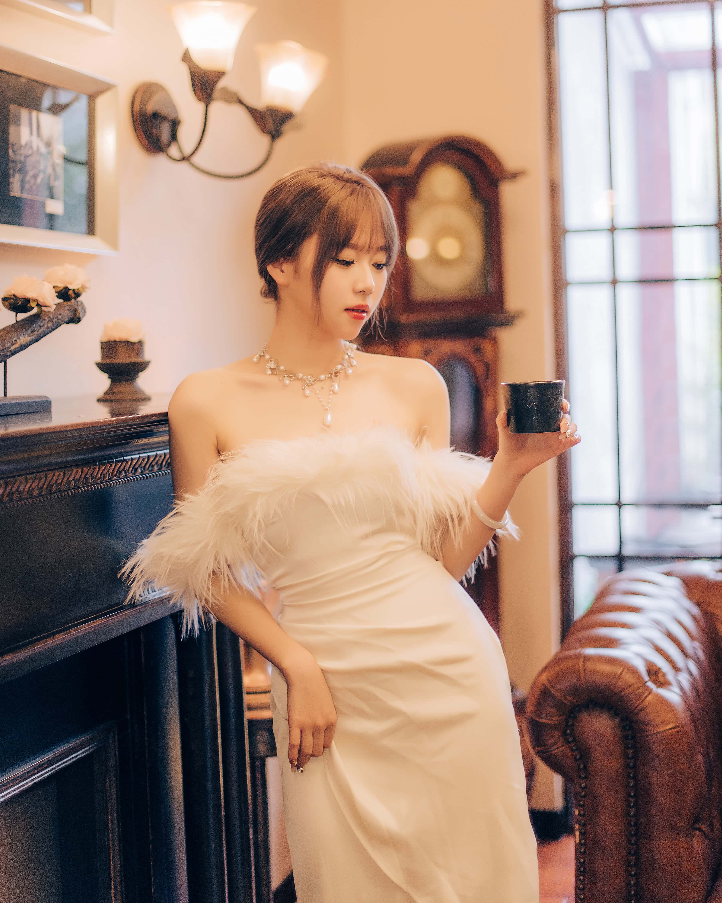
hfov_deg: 26.7
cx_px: 356
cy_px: 377
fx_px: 1522
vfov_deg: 32.9
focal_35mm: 57
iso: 500
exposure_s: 1/125
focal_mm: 50
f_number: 1.4
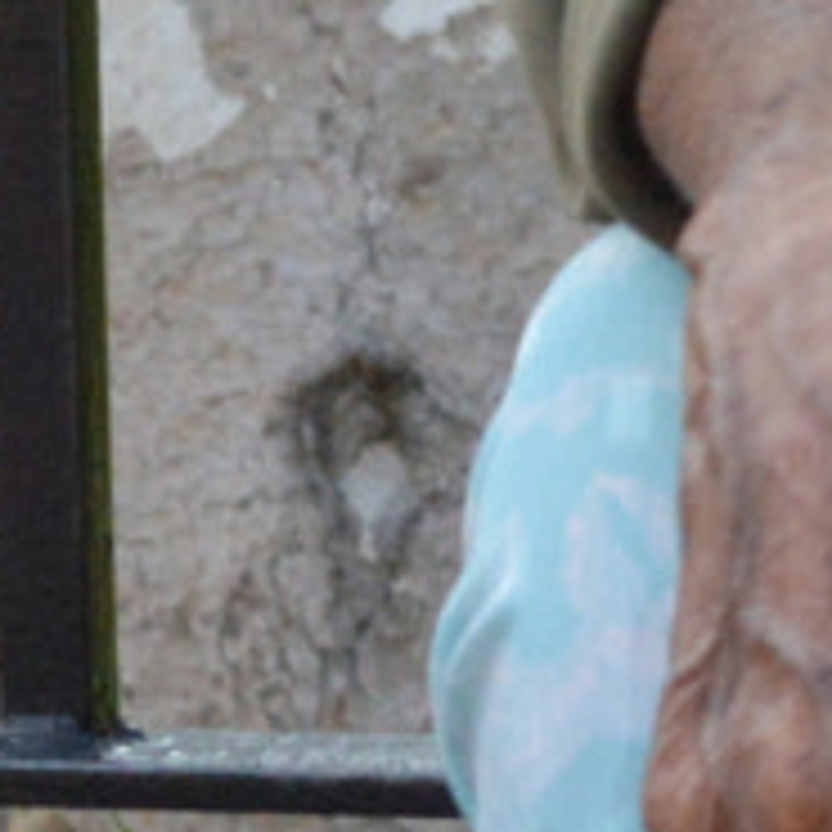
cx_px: 1736
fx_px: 49953
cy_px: -499
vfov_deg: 1.0
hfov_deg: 1.0
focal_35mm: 1837
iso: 800
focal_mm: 130
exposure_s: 1/250
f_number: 14
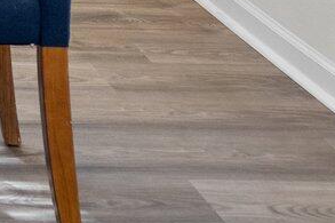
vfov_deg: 9.6
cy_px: -437
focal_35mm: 112
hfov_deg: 14.8
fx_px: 1042
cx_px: -350
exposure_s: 1/10
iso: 400
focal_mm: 16
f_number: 4
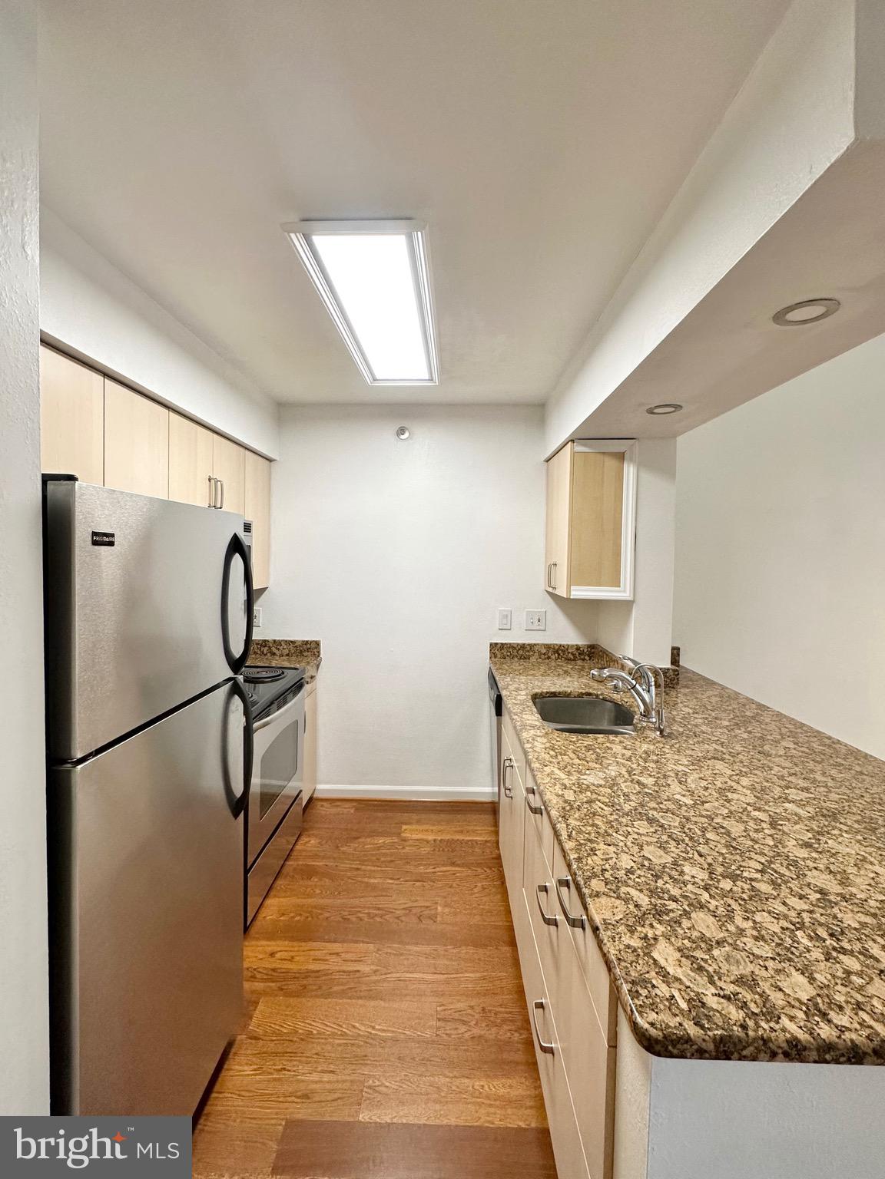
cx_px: 442
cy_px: 590
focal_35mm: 14
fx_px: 477
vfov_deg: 102.1
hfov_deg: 85.7
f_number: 2.2
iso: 160
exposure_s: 1/120
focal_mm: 2.22
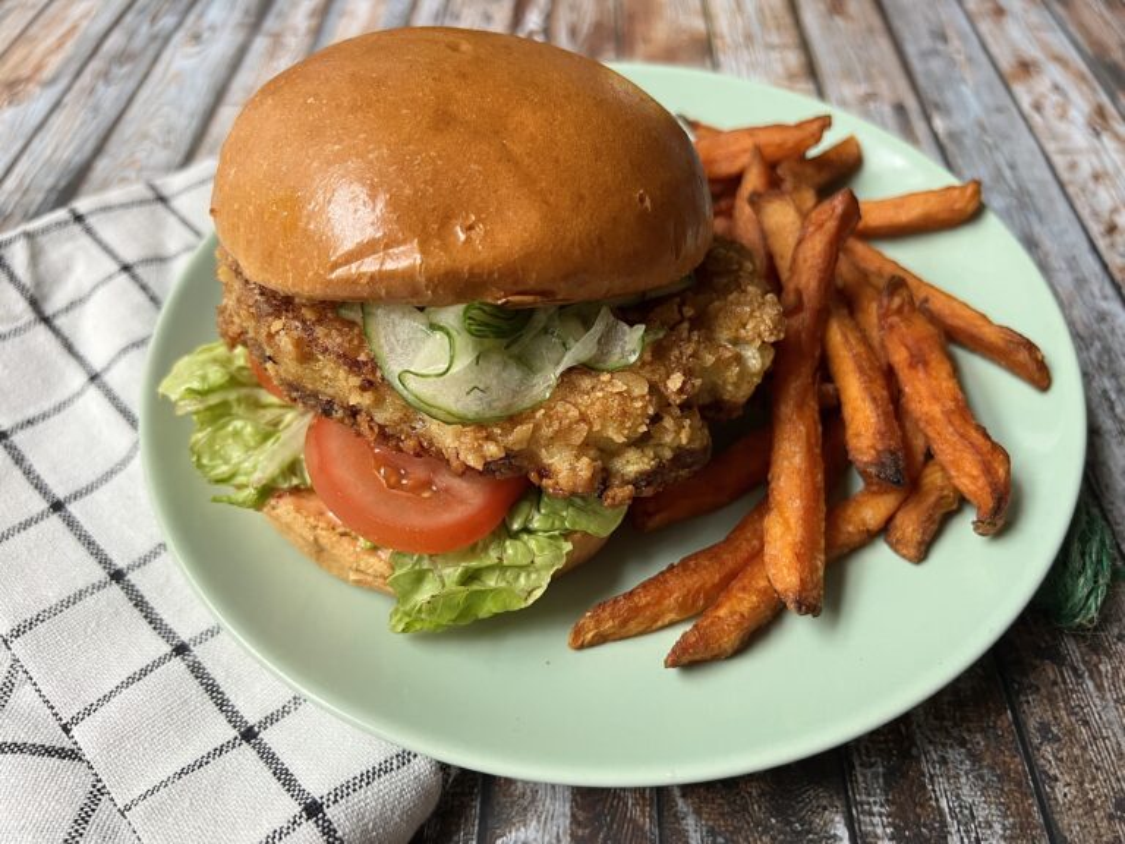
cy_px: 422
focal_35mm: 26
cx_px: 562
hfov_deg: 67.3
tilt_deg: -51.4
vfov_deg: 53.1
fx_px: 845
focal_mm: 5.7
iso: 125
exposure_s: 1/87
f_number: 1.5
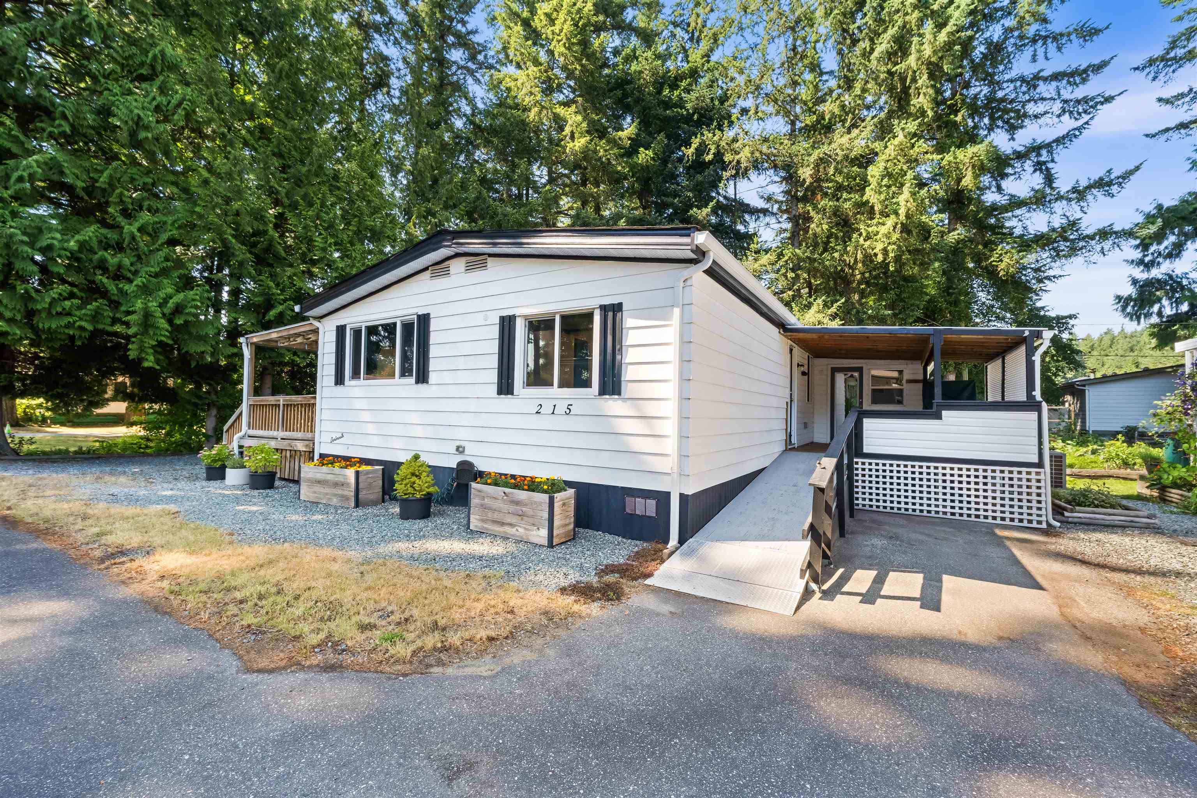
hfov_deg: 106.3
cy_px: 399
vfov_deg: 83.3
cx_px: 598
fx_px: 449
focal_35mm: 14
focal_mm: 9
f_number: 9
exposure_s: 1/200
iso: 250
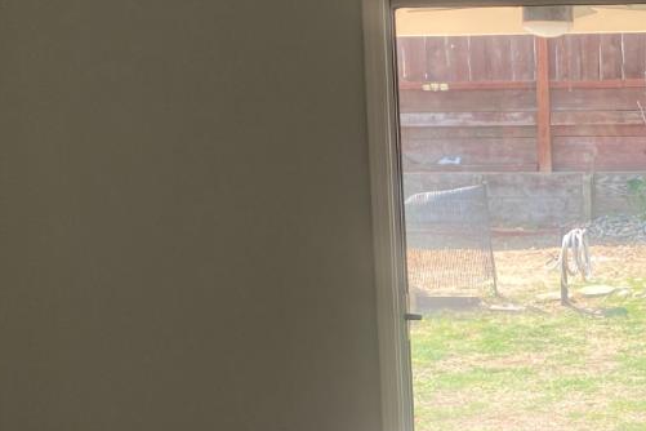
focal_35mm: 81
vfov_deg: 16.5
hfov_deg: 24.2
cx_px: 603
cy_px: 446
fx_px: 1453
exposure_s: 1/122
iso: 32
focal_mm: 4.25
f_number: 1.8
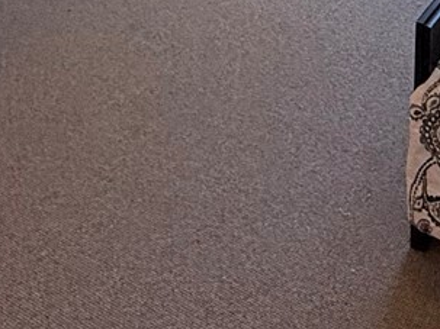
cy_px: -423
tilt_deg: -3.1
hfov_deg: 26.3
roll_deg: -0.9
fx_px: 940
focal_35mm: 74
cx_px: 261
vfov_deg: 14.4
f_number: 2.2
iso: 64
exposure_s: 1/142
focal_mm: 2.22
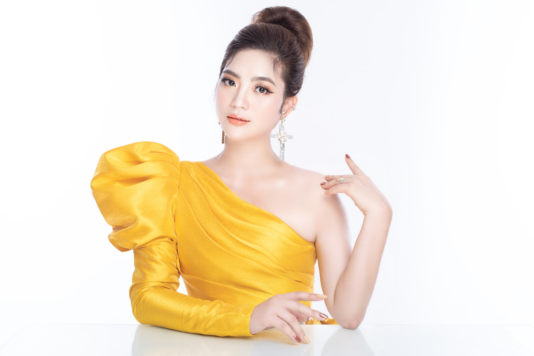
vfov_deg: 27.0
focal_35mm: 50
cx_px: 267
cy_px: 178
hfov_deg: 39.6
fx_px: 742
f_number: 8
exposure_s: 1/100
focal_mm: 50
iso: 100
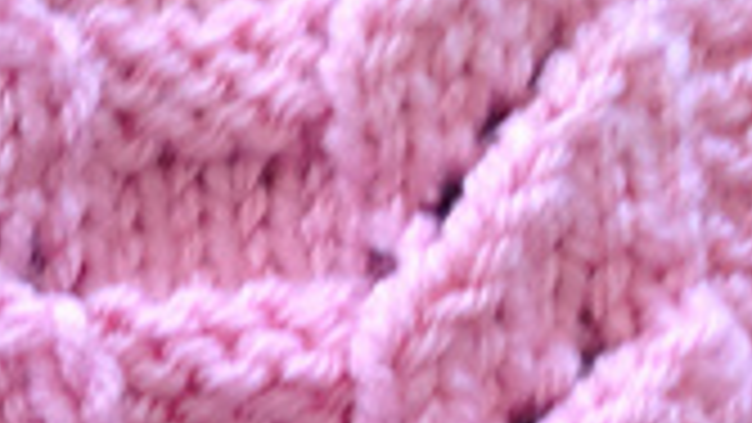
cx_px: -612
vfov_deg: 8.2
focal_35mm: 146
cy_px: 608
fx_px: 2912
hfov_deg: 13.2
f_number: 2.4
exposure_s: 1/33
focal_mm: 4.28
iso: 64
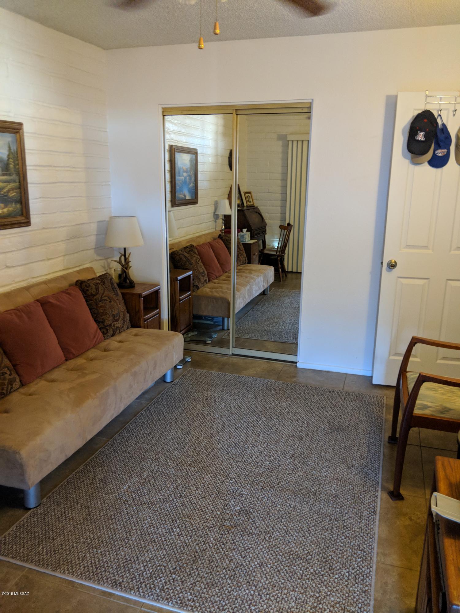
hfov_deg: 51.4
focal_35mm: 27
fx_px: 478
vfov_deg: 65.3
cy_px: 306
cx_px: 230
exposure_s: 1/40.1
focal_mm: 4.44
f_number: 1.8
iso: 484
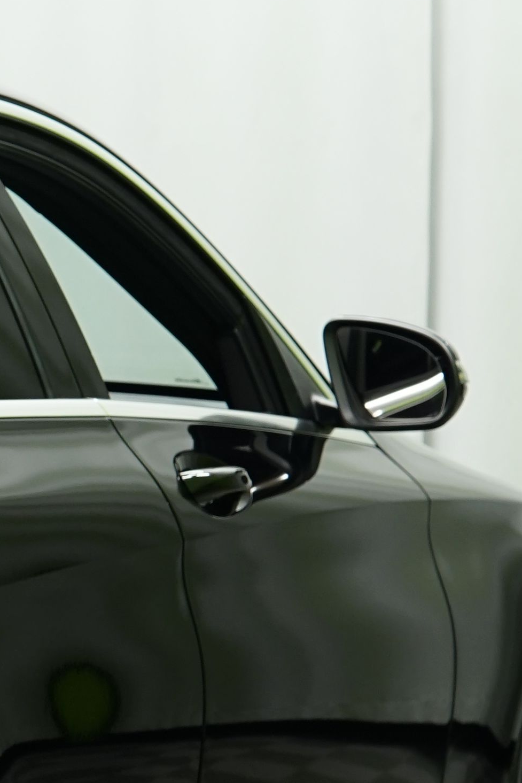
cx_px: -708
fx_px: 5610
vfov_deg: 8.0
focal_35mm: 258
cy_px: 583
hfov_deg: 5.2
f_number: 5.6
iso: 500
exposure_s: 1/15
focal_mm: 63
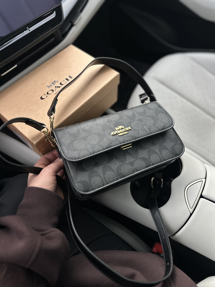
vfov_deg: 71.6
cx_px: 108
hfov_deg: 56.8
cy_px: 144
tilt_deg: -60.4
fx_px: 199
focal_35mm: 24
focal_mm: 6.86
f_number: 1.78
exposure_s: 1/549
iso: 80
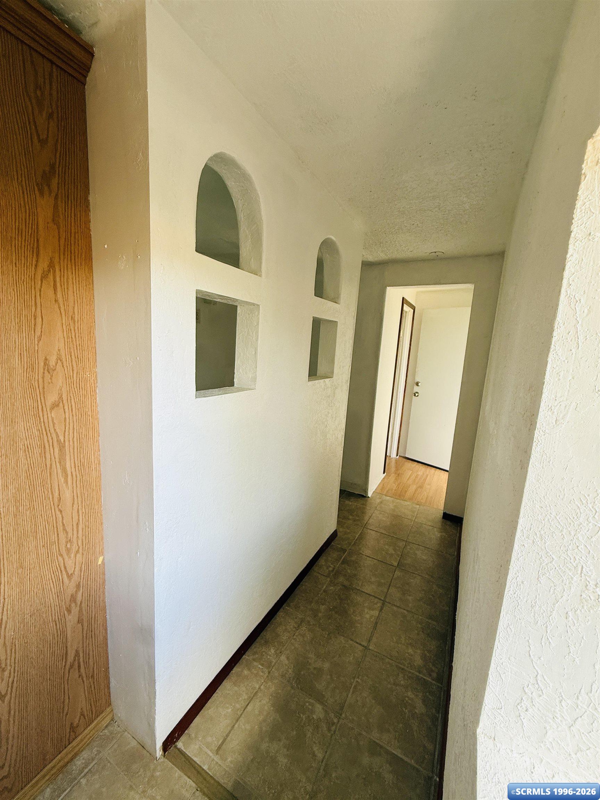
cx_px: 300
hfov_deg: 85.7
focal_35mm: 14
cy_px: 400
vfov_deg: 102.1
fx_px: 324
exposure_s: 1/120
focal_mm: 2.22
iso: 100
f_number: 2.2
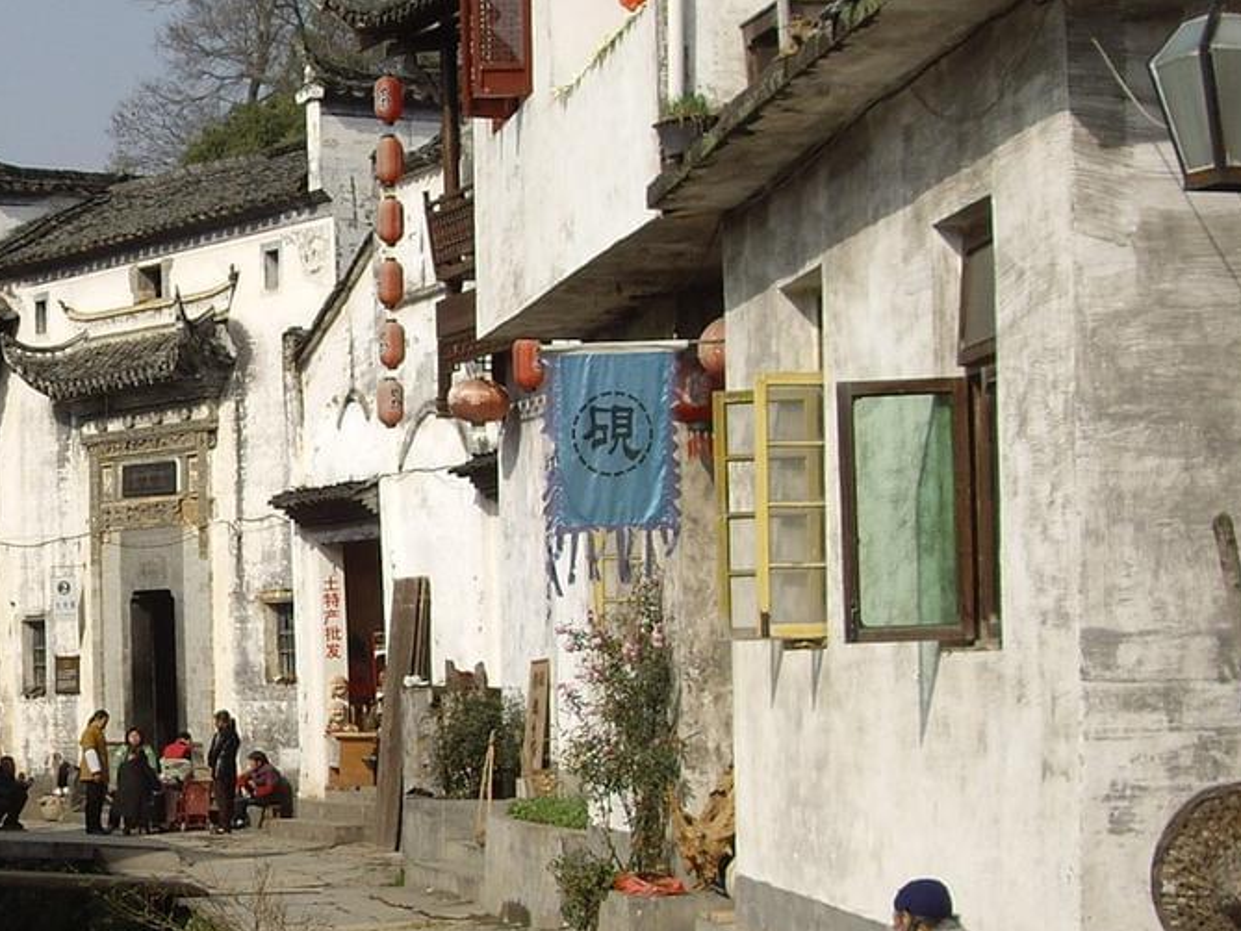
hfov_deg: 17.8
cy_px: 649
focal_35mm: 109
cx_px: 109
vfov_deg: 13.6
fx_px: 3908
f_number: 8
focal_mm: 7.9
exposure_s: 1/200
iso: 64
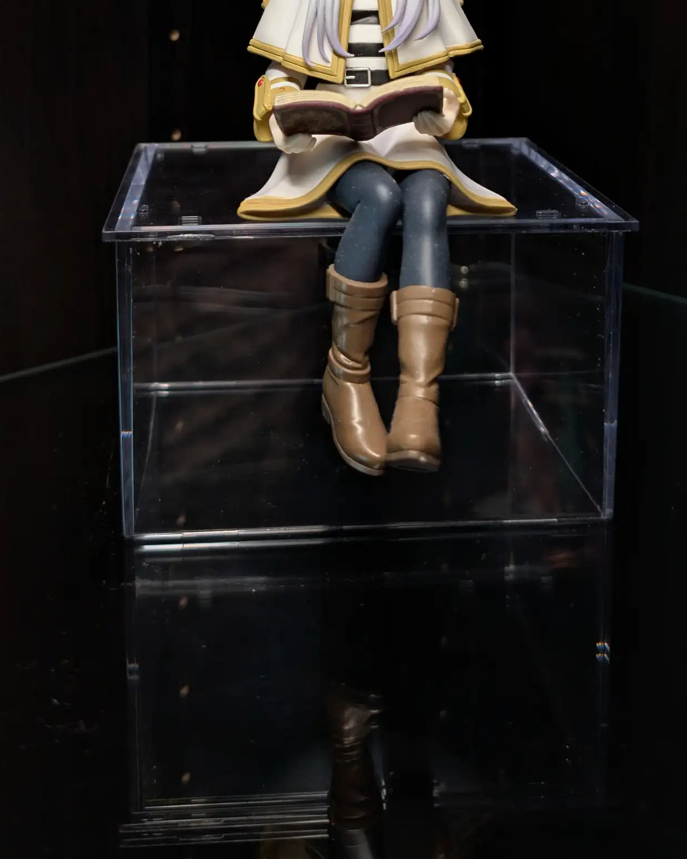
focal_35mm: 48
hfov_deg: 31.4
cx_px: 329
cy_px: 76
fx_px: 1220
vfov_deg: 36.2
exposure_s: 1/13.6
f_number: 1.68
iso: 47
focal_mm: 6.9
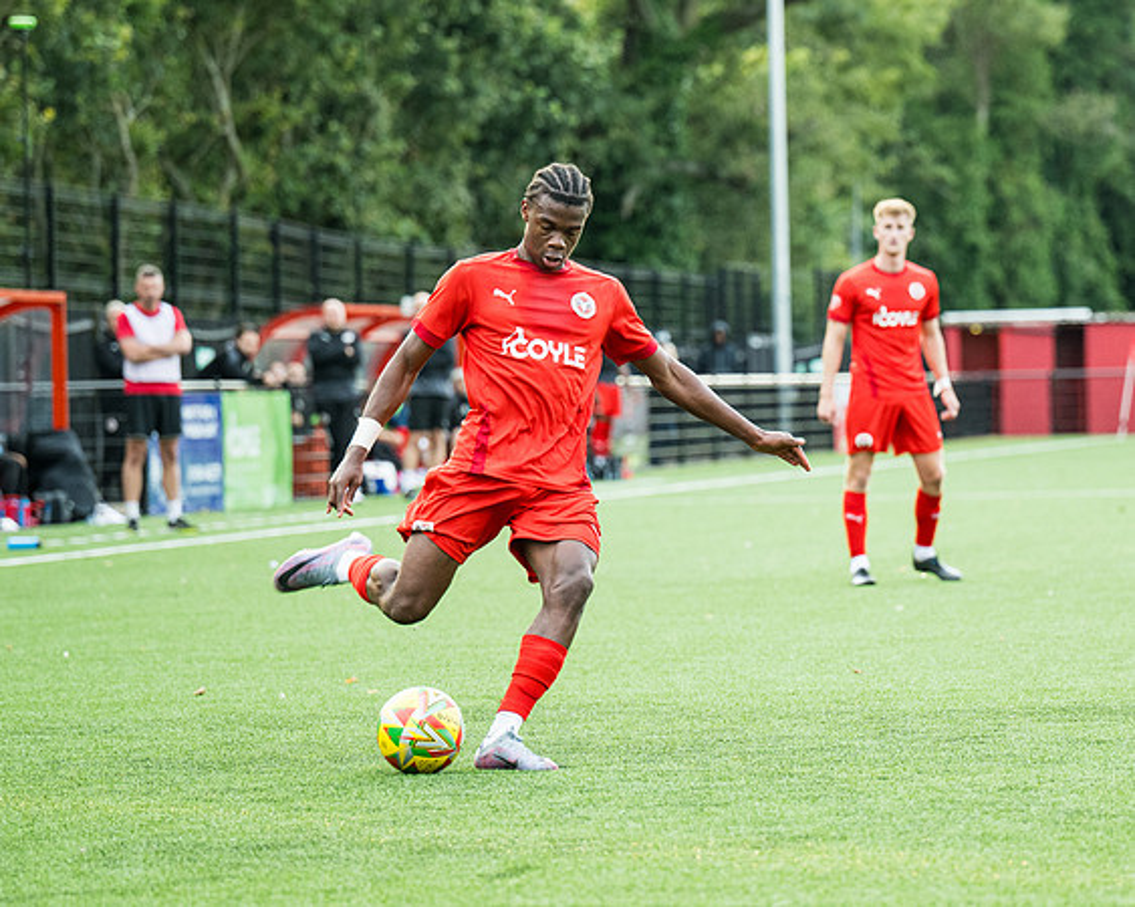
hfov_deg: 10.6
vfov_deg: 8.5
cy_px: 438
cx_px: 803
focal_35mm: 182
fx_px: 6110
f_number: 2.8
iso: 800
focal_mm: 105
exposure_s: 1/500
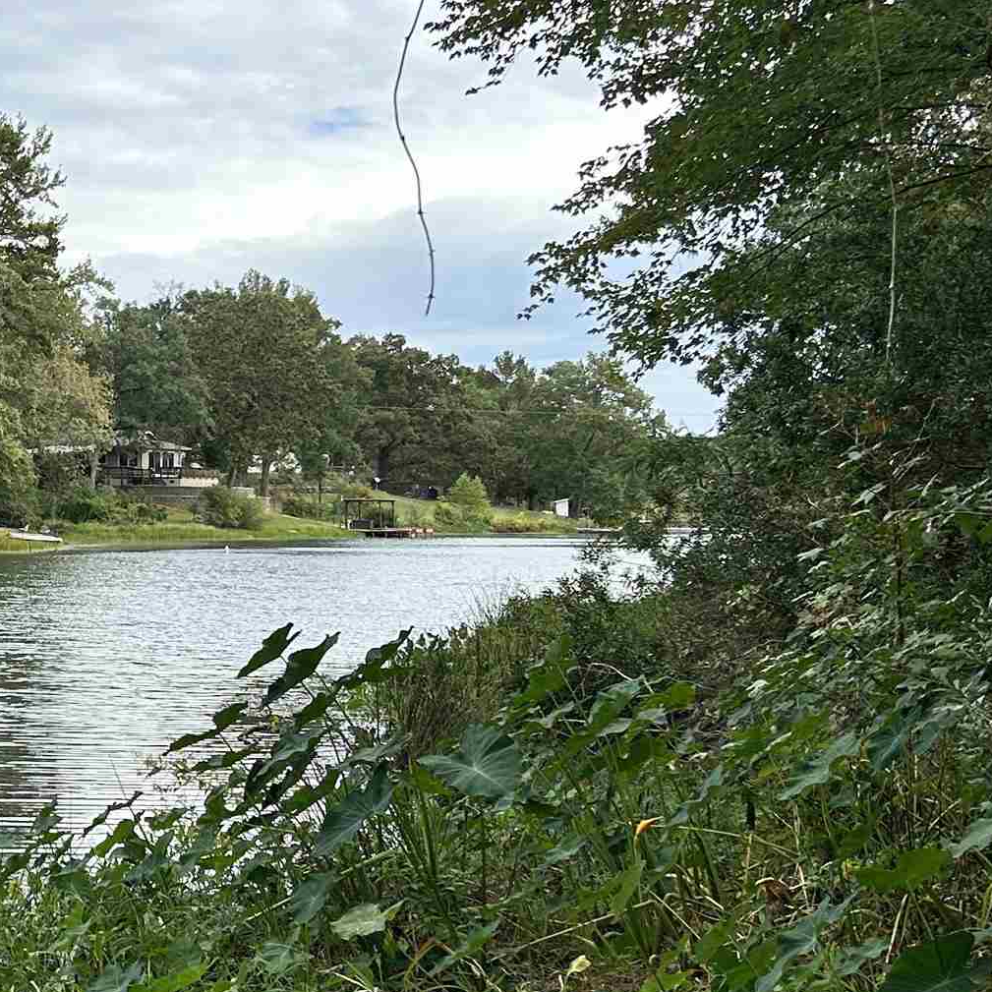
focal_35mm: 70
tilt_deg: +2.4
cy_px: 424
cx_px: -115
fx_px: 2270
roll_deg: -0.2
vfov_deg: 24.6
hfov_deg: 23.1
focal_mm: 5.7
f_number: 1.5
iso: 50
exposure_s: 1/3165
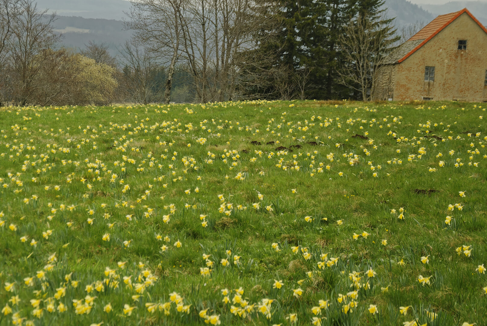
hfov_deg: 16.4
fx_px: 1680
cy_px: 112
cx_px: 140
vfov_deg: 11.1
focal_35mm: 124
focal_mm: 52
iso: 125
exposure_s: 1/125
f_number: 5.6
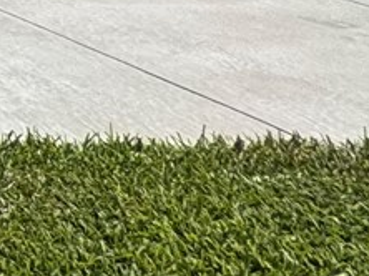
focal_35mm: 101
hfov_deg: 10.0
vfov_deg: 10.4
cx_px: -881
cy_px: -550
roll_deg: -0.5
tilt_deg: +10.1
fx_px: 1075
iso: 40
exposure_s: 1/1078
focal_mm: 2.22
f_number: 2.2
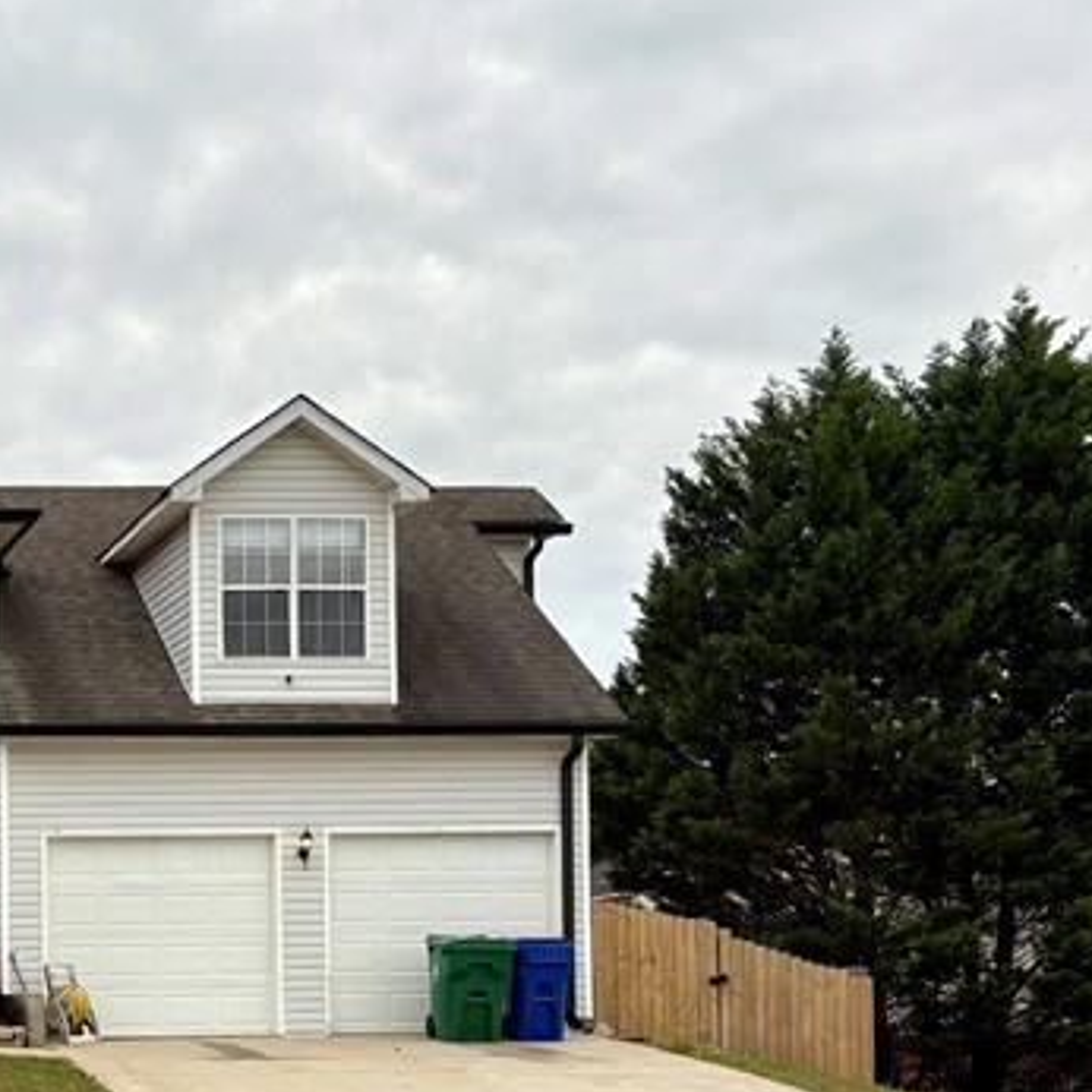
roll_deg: +1.2
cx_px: -189
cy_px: 947
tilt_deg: +1.6
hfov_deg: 23.4
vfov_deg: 24.7
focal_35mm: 68
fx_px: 2427
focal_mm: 5.96
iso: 50
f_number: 1.6
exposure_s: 1/561
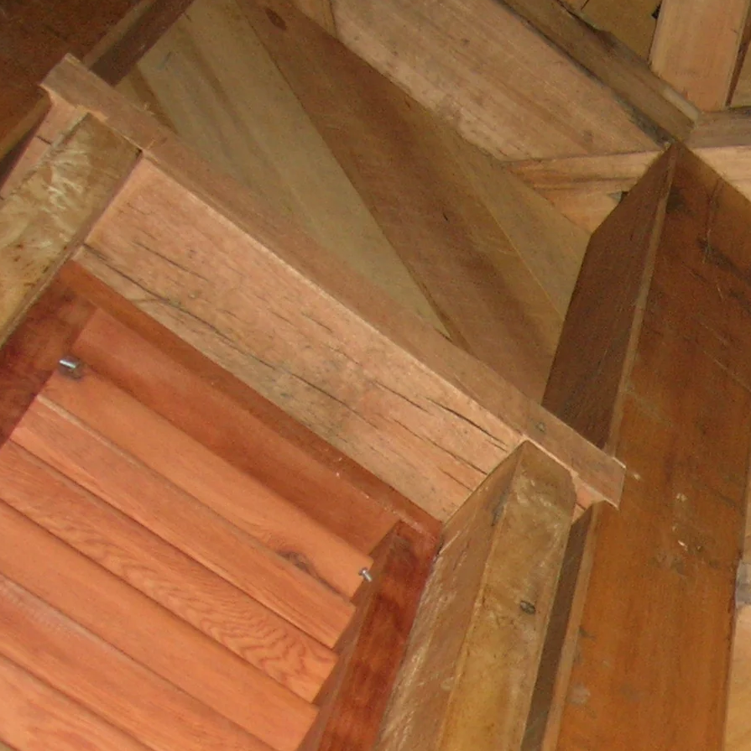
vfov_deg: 19.3
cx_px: 970
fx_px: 2135
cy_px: 764
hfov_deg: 18.6
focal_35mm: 87
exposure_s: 1/60.1
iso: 99
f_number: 2.9
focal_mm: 5.7
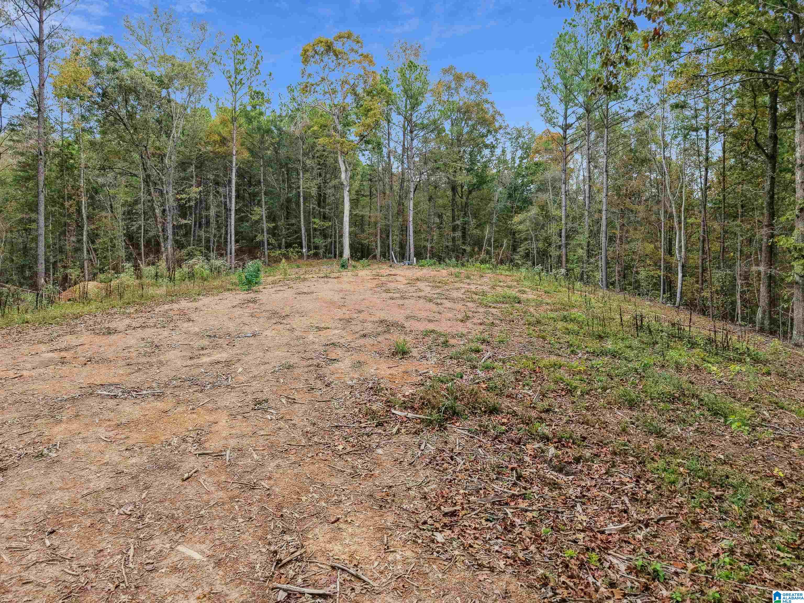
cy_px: 302
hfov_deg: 71.6
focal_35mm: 24
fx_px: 557
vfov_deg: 56.8
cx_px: 402
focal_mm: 8.7
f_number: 1.8
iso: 310
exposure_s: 1/640
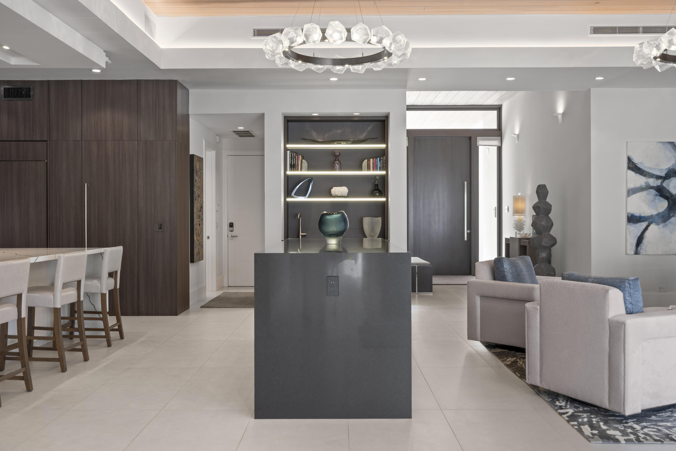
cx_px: 338
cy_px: 226
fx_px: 657
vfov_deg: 37.9
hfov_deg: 54.4
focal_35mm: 35
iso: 125
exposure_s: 1/2.5
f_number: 8
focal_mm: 35
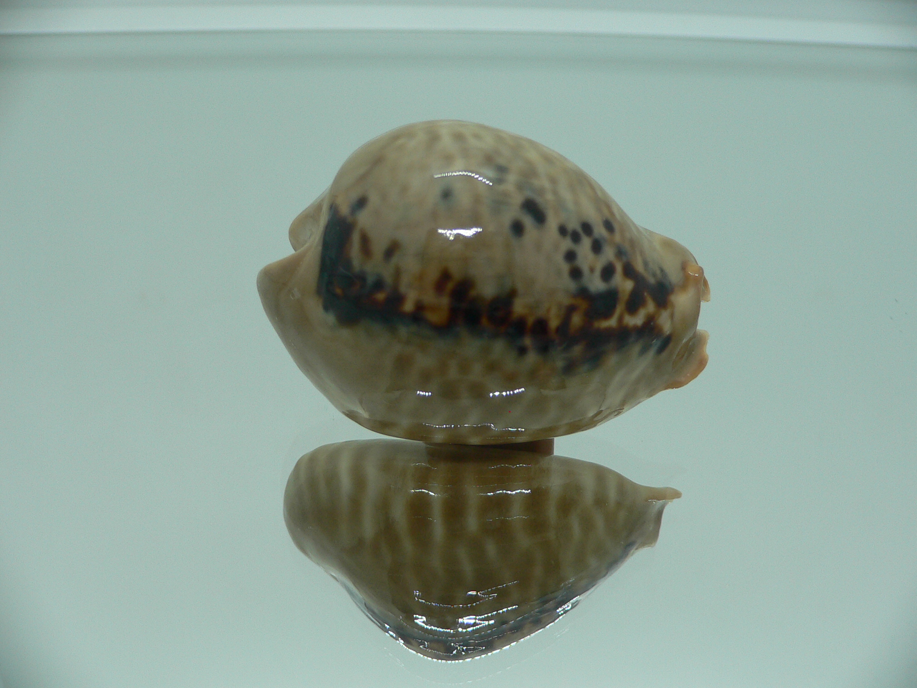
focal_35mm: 35
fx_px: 927
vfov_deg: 40.7
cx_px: 458
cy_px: 344
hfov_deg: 52.6
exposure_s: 1/60
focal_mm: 4.6
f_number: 2.8
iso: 80
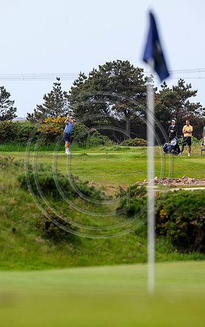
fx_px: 3659
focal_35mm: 410
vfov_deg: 5.1
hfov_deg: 3.2
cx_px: 99
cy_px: 164
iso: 800
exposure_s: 1/1250
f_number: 7.1
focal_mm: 400
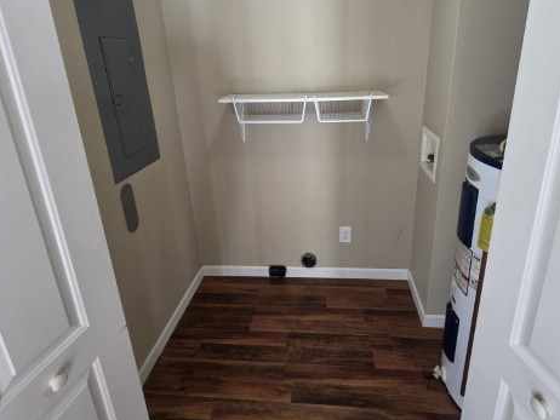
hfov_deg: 87.6
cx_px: 301
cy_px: 153
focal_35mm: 18
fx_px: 291
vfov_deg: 70.3
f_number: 1.9
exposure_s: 1/120
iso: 160
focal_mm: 2.2
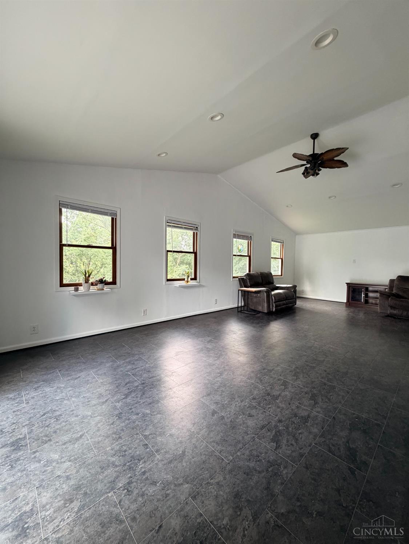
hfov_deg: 85.7
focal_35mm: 14
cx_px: 204
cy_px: 272
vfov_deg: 102.0
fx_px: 220
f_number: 2.2
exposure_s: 1/121
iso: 250
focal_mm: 2.22
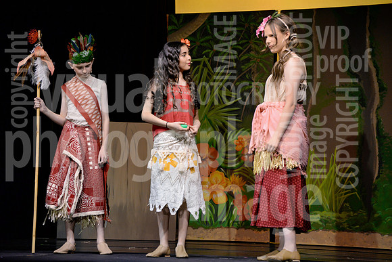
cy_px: 131
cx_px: 196
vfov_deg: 11.0
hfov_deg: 16.4
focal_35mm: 125
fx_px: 1361
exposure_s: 1/200
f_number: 5.6
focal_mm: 125
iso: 2000
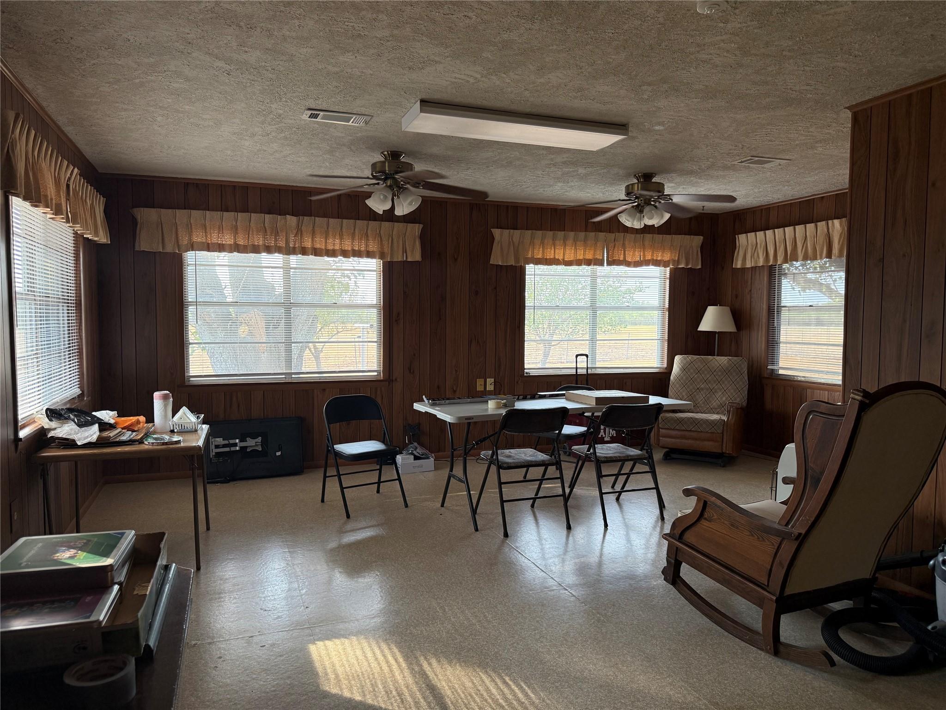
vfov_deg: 56.8
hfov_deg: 71.6
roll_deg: +0.4
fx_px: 656
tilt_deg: -2.8
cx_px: 473
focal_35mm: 24
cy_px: 355
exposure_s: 1/139
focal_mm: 6.76
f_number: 1.78
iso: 200
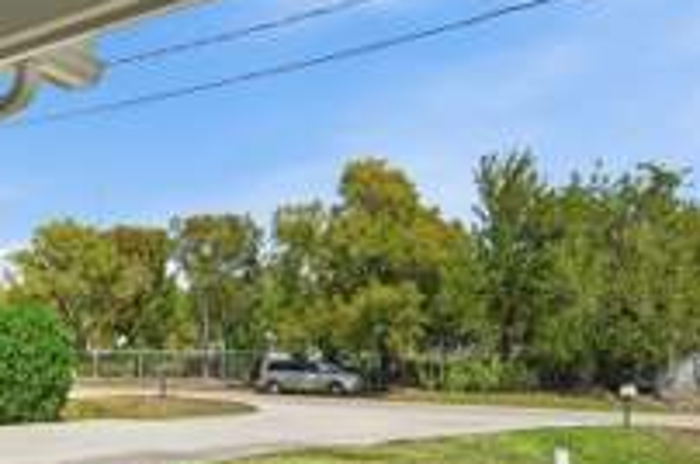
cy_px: 348
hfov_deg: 43.5
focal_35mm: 38
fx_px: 738
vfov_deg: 34.2
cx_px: 0
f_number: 9
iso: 400
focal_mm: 16
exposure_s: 1/1250
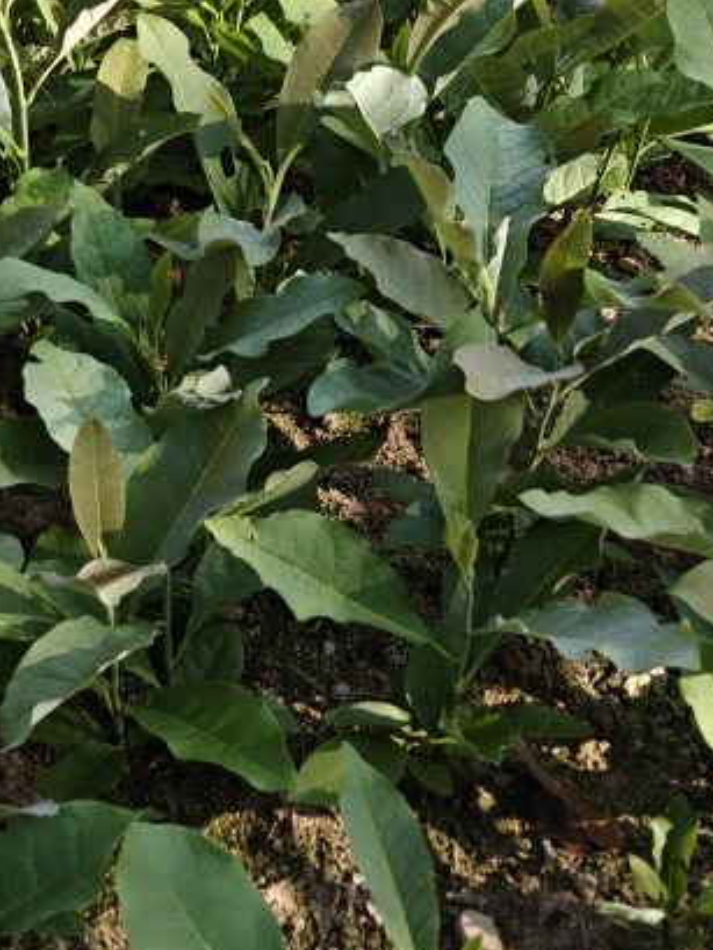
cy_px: 310
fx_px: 1647
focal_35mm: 60
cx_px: -74
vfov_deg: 31.9
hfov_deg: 23.0
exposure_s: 1/584
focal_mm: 6.06
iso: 80
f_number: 1.6
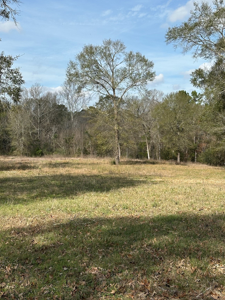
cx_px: 125
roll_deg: -0.8
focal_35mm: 57
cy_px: 131
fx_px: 494
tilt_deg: +1.6
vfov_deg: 33.7
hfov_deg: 25.6
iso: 64
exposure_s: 1/4367
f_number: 1.78
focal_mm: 6.86
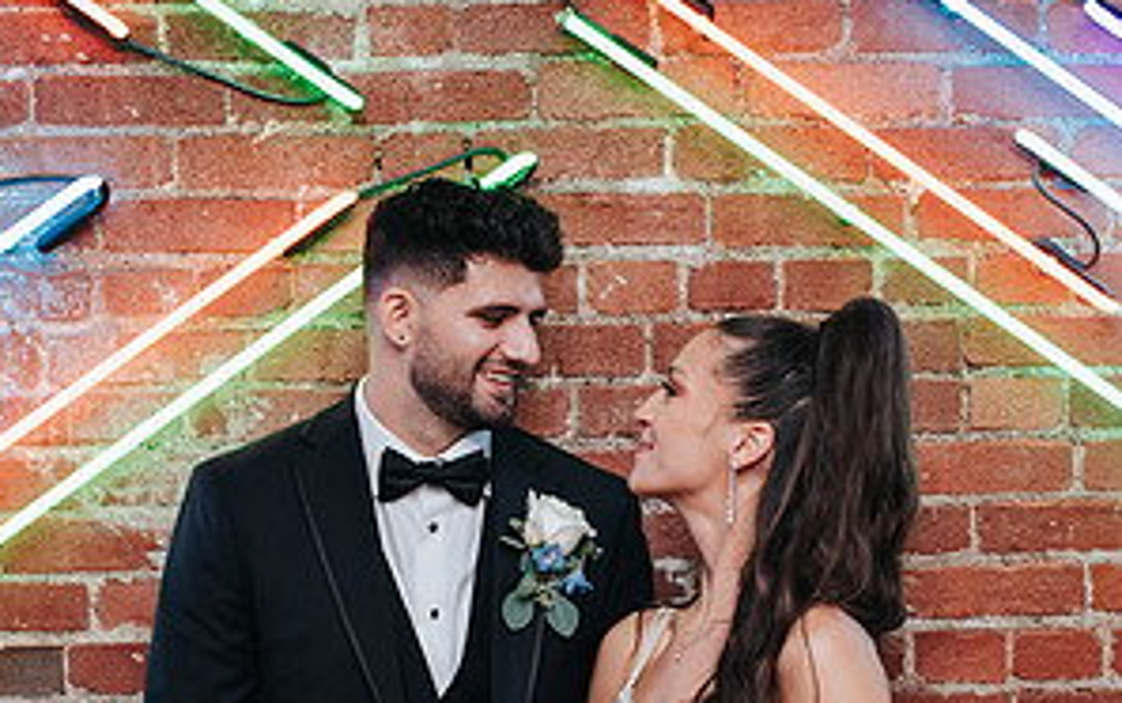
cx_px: 573
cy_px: 612
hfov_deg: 25.5
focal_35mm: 81
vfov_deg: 16.0
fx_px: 2478
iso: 560
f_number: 2.8
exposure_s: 1/125
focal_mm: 35
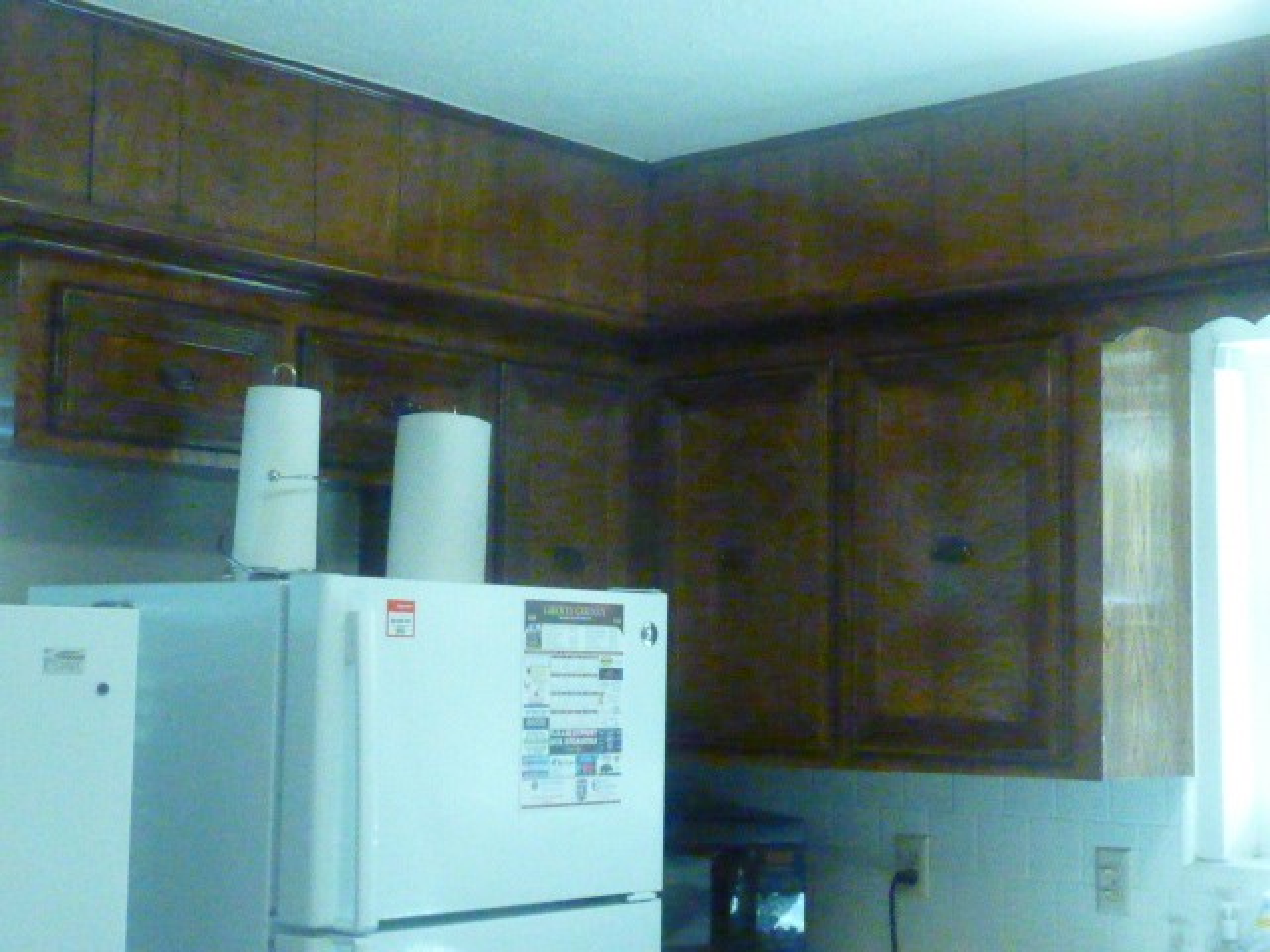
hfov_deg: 34.9
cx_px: 635
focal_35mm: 55
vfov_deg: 26.6
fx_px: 2018
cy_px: 476
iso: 1600
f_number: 4
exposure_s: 1/250
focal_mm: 5
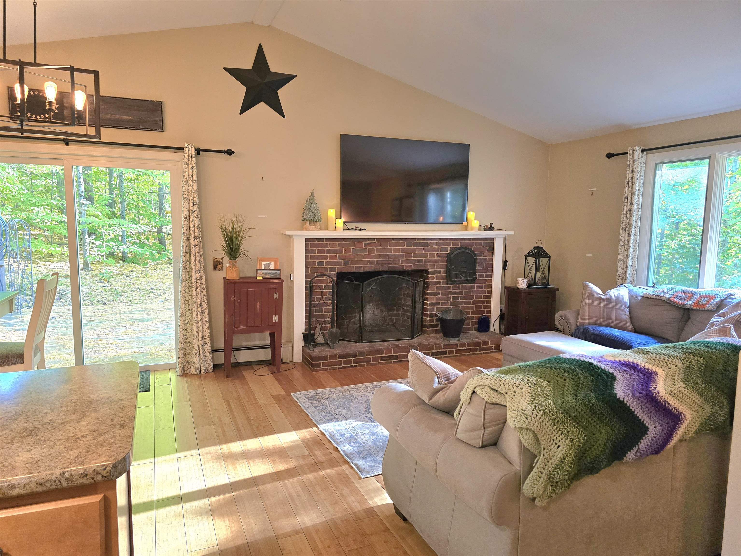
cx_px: 370
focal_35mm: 23
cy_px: 278
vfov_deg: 58.9
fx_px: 492
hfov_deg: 73.9
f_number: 1.7
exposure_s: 1/120
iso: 640
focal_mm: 6.3
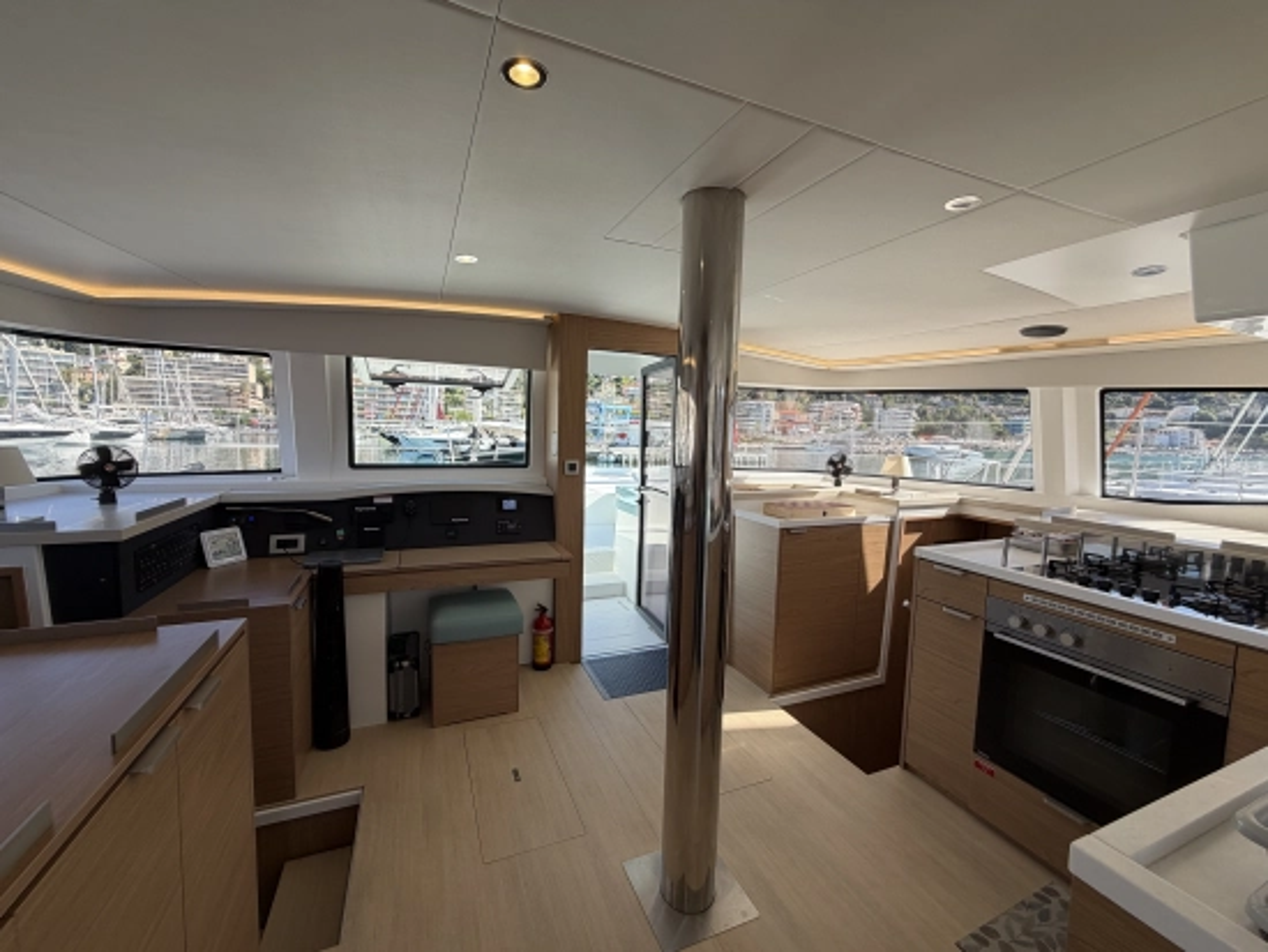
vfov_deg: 85.7
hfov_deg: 102.0
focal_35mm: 14
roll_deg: -1.2
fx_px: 513
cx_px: 634
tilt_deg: -4.8
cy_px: 476
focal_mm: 2.22
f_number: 2.2
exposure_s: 1/328
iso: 50
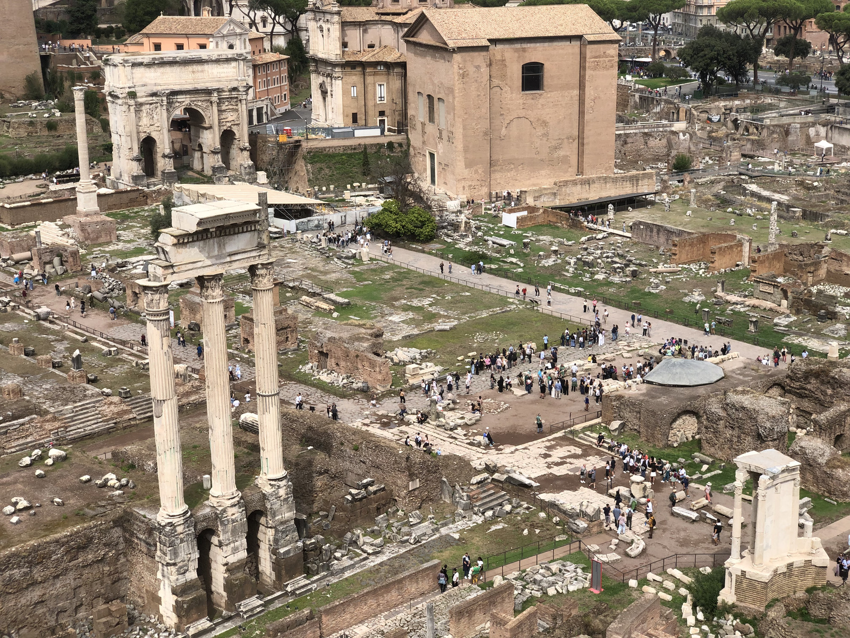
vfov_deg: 28.0
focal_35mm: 52
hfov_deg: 36.8
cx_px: 425
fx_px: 1277
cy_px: 319
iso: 16
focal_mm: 6
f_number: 2.4
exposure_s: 1/867
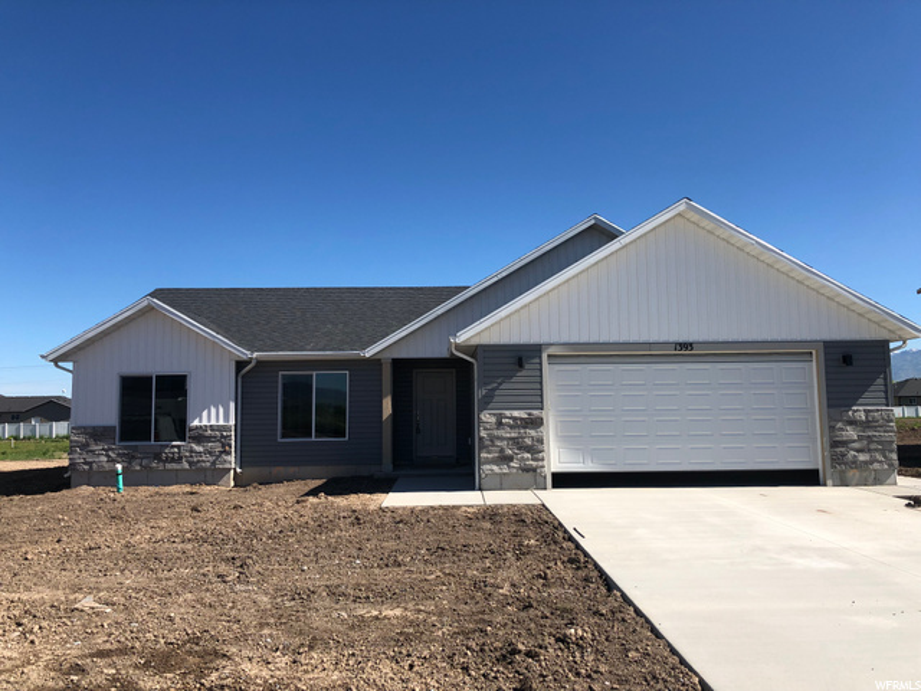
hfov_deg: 63.4
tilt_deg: +3.3
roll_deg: +1.0
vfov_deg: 49.7
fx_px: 745
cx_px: 460
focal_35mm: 28
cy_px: 346
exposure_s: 1/2000
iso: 20
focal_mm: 4
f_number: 1.8
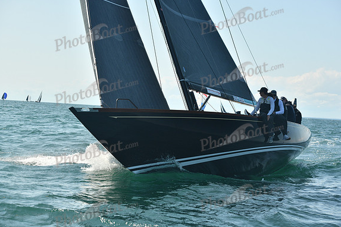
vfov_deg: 16.9
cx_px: 170
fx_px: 767
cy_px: 113
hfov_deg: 25.1
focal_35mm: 81
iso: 320
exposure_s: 1/640
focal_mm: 80
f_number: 5.6
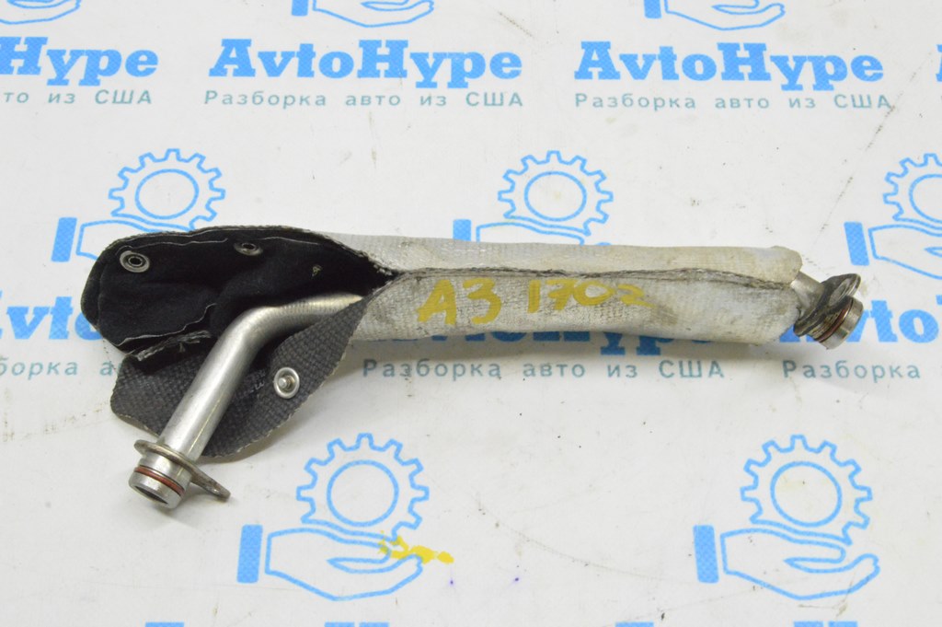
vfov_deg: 26.4
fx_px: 1333
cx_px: 471
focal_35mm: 51
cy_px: 314
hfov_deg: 38.9
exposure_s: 1/15
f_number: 20
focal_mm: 34
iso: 6400
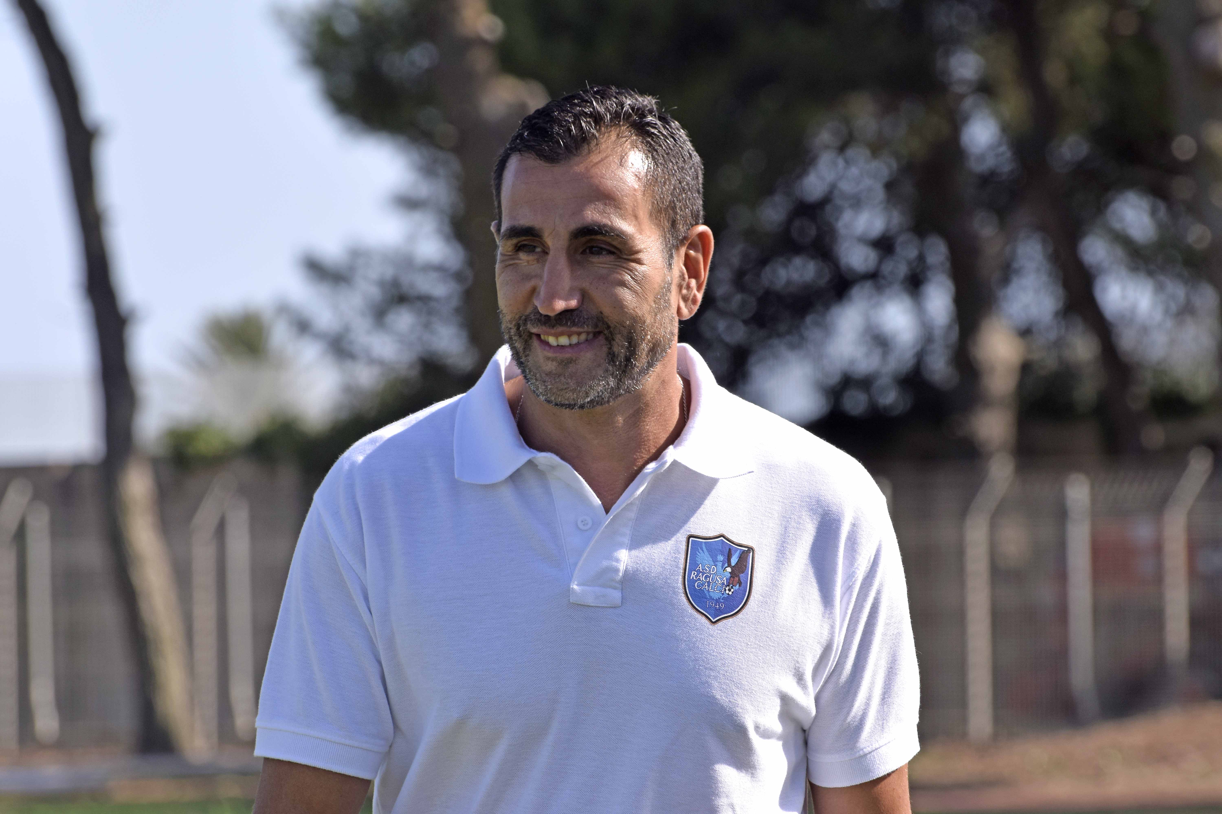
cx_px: 611
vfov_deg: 4.6
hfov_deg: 6.9
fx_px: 10183
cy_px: 407
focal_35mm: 300
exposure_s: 1/320
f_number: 10
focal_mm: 200
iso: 200
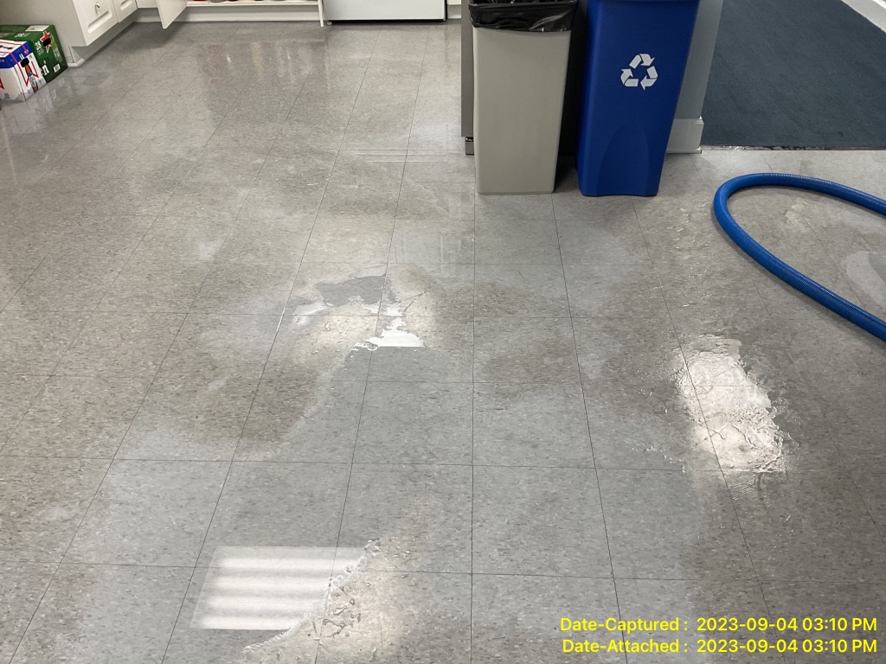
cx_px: 443
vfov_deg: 48.2
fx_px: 742
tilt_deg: -39.9
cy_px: 332
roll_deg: +1.0
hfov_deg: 61.7
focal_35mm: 29
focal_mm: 3
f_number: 1.8
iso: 64
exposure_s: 1/60
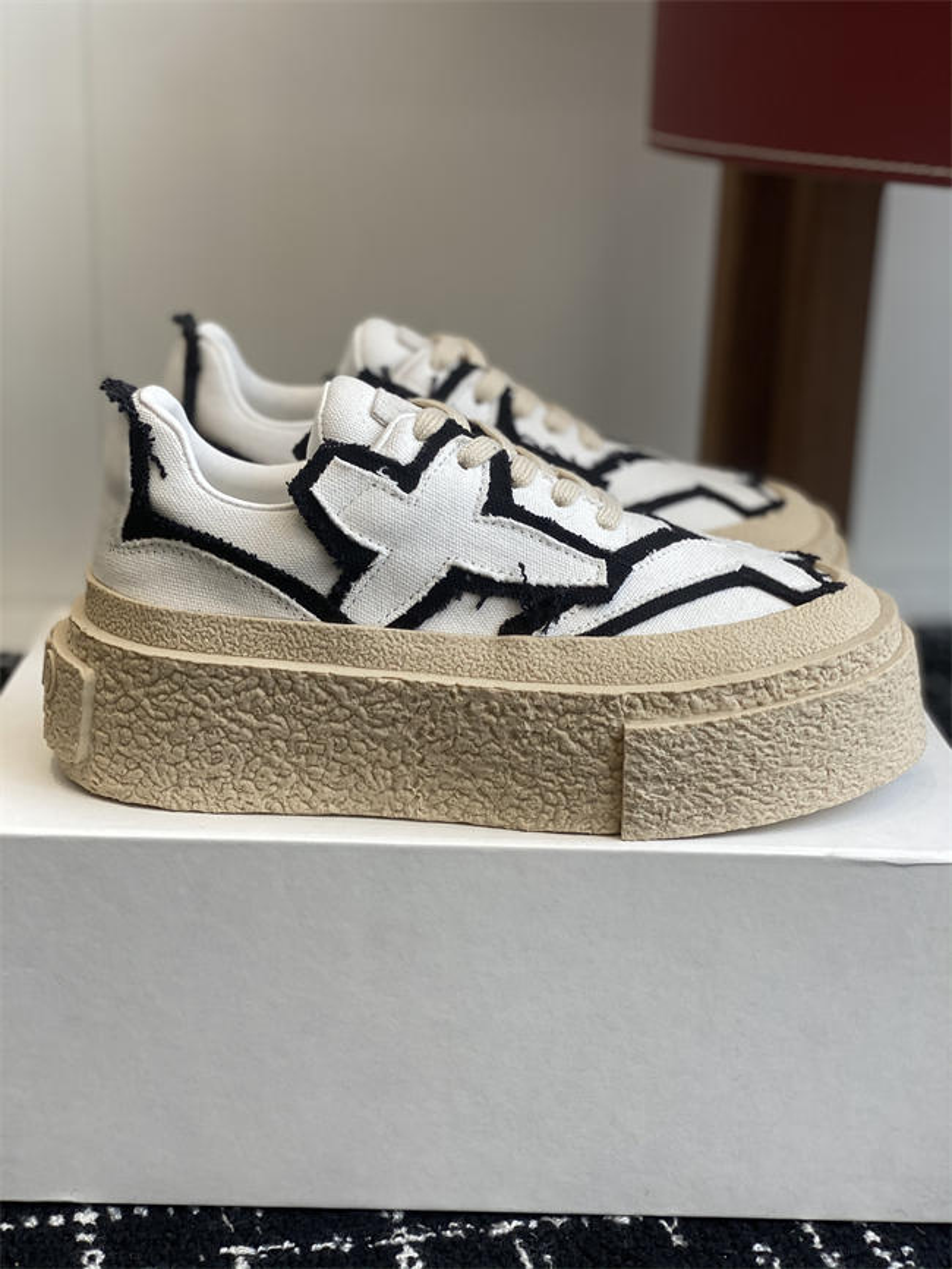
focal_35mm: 52
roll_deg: -2.6
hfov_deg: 28.0
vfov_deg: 36.8
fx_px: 1906
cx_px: 476
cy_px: 634
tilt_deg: -16.2
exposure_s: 1/149
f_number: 2
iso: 20
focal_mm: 6
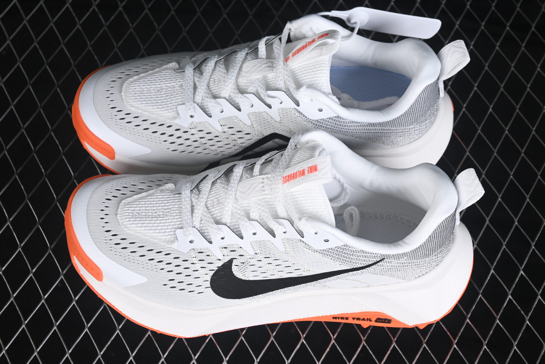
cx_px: 272
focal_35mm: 75
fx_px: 1135
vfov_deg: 18.2
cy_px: 182
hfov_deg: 27.0
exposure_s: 1/80
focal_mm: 50
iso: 160
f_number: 7.1
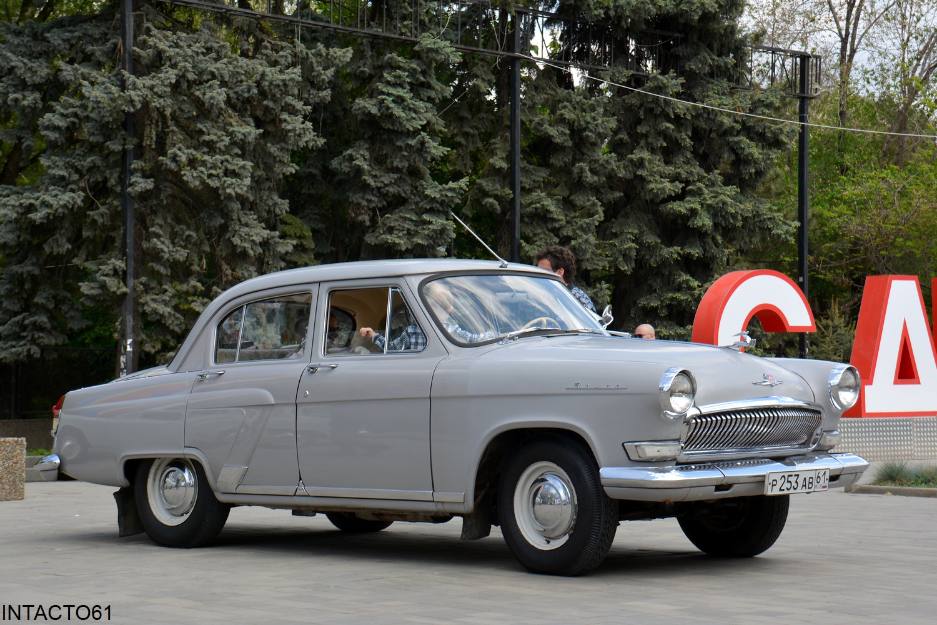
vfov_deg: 17.5
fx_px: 2030
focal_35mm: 78
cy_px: 312
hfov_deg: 26.0
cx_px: 468
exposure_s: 1/250
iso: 180
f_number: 8
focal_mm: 52
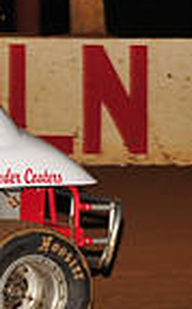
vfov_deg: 4.5
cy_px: 145
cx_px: -255
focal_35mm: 464
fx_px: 3896
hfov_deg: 2.8
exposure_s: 1/250
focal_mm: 112
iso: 640
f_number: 6.3
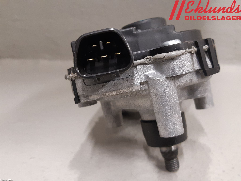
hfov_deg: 67.3
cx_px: 120
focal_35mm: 26
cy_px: 90
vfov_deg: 53.1
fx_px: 181
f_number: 1.7
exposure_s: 1/33
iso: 200
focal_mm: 3.93
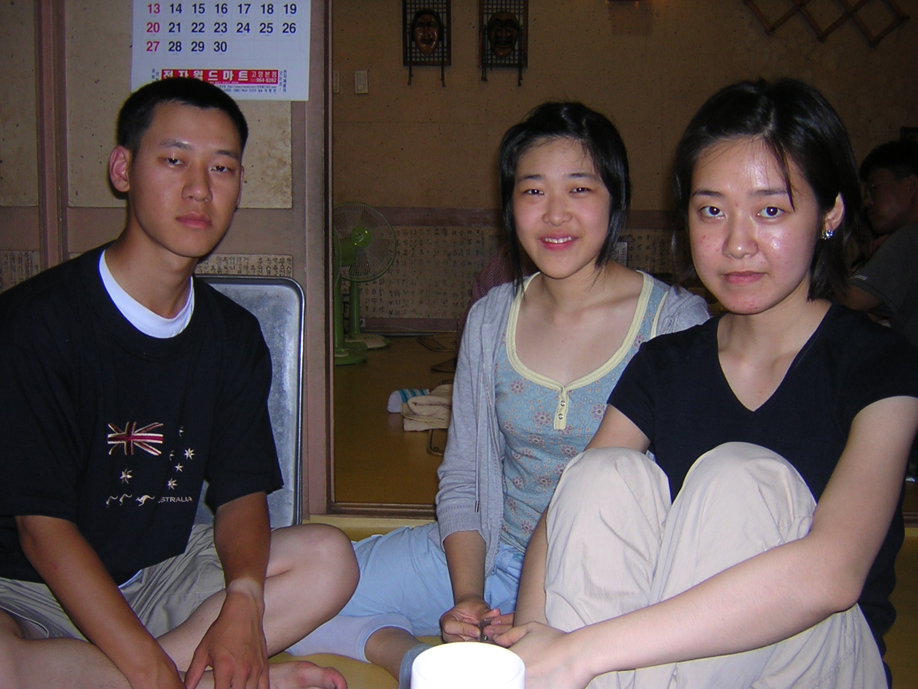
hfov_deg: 51.4
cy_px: 344
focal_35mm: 36
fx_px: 955
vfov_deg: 39.7
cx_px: 459
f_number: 2.6
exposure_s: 1/60.1
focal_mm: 4.7
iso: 100
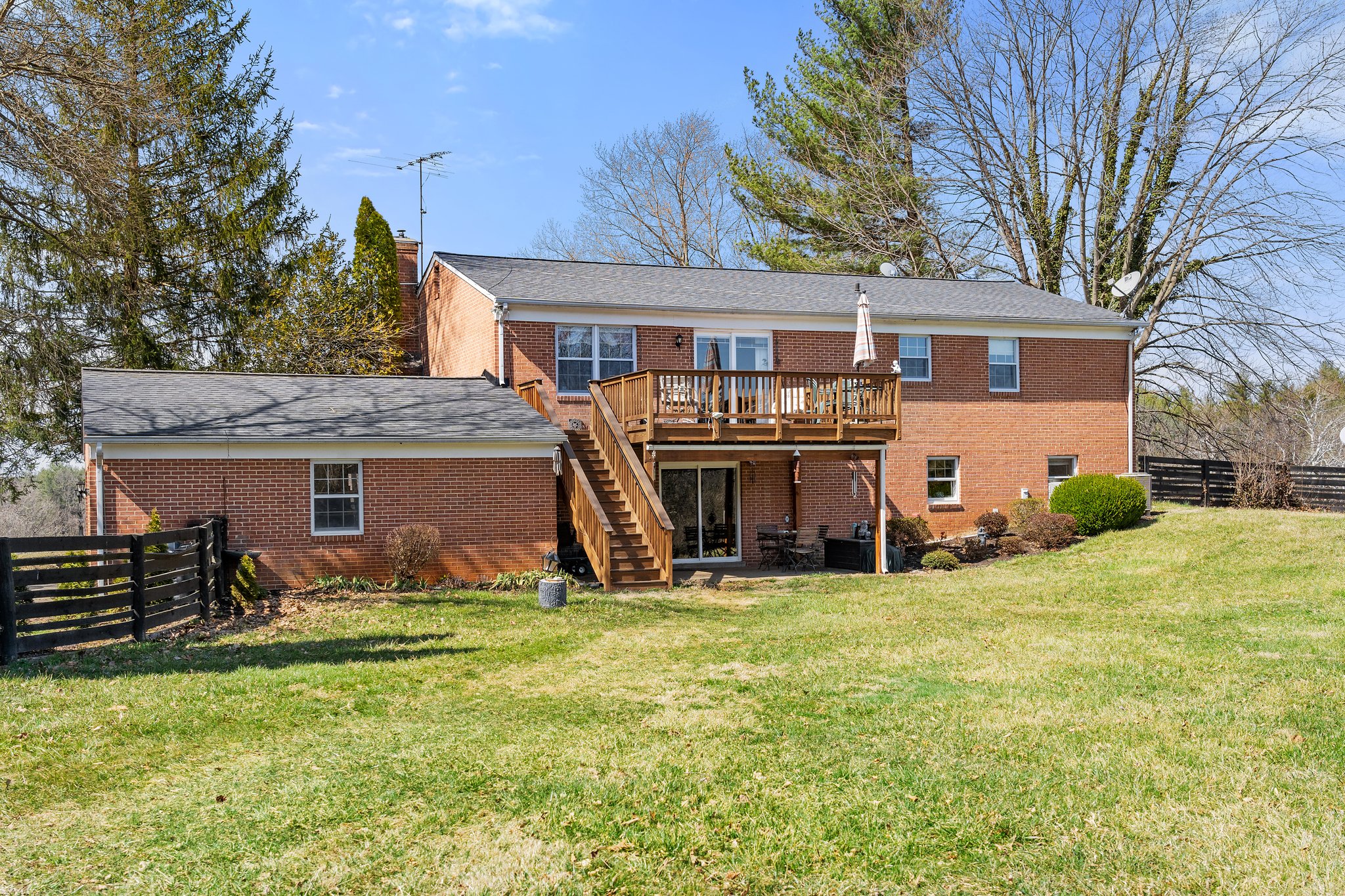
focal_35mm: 36
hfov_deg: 53.1
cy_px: 448
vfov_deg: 36.9
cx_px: 672
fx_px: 1345
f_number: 8
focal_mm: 36
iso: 400
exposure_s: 1/800
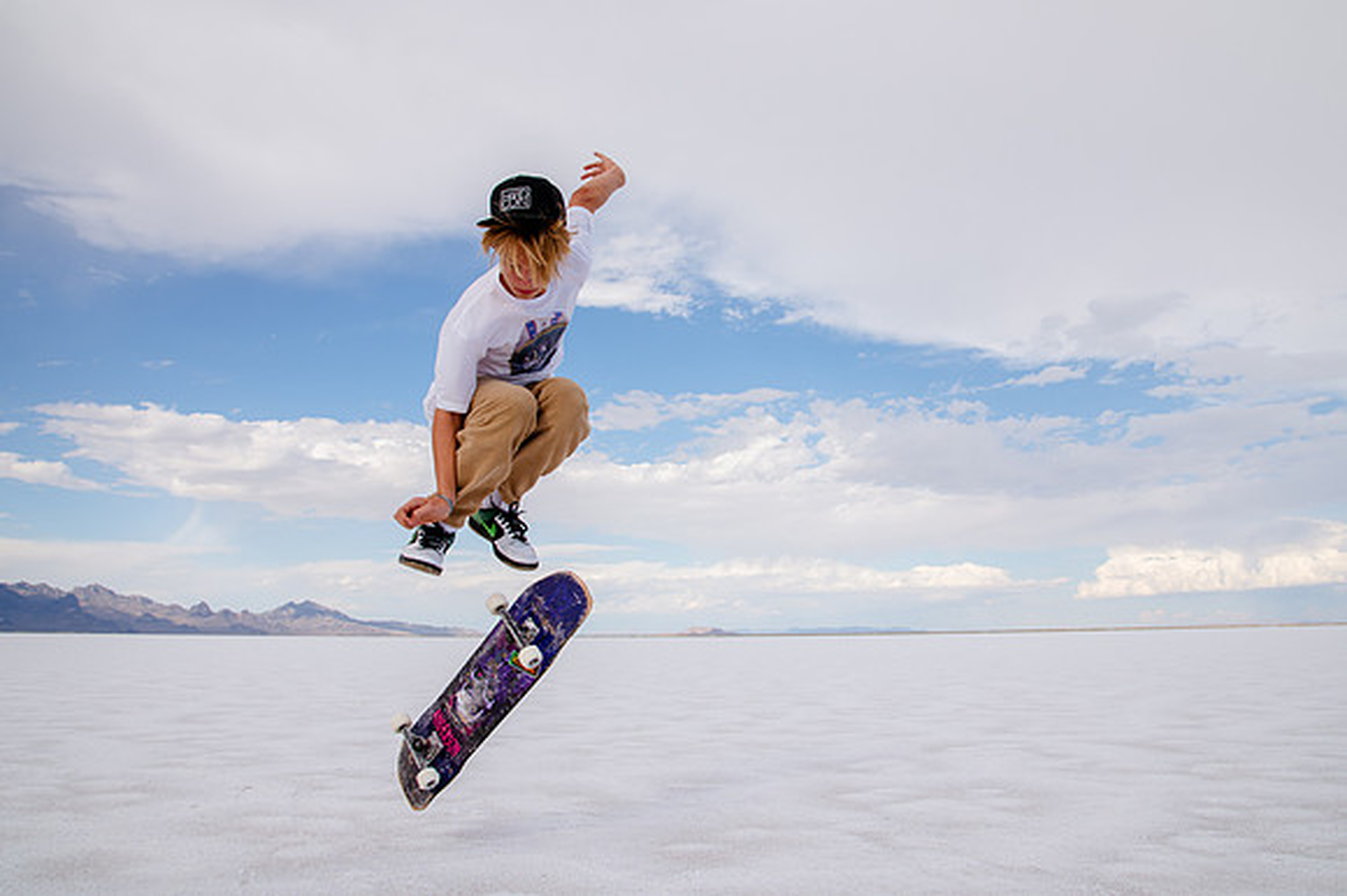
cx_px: 684
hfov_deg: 67.2
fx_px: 1014
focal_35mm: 27
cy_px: 425
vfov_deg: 47.7
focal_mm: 24
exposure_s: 1/640
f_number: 8
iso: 250
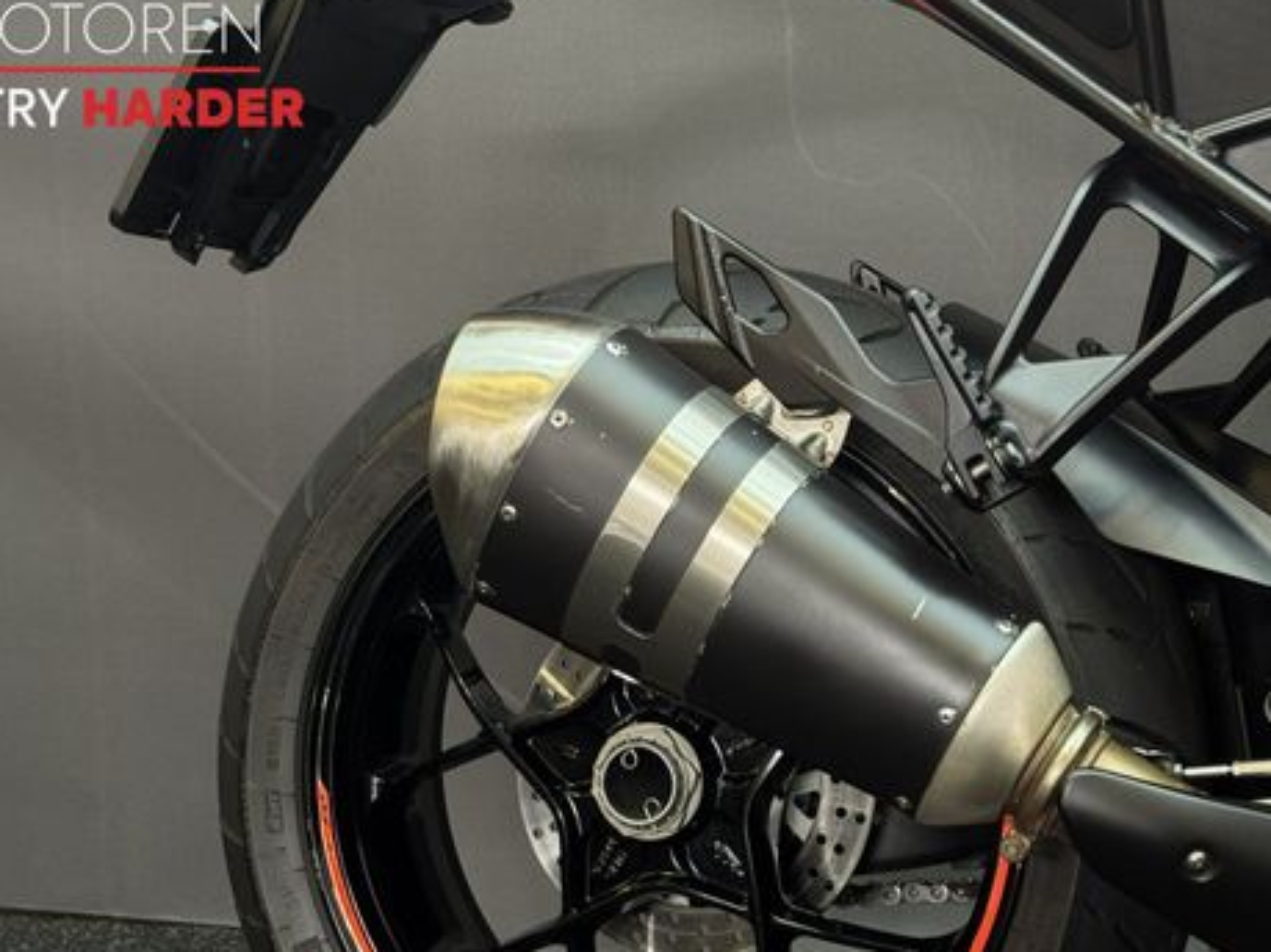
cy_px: 559
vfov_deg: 21.9
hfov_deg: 28.9
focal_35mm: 67
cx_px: 748
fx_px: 2459
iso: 125
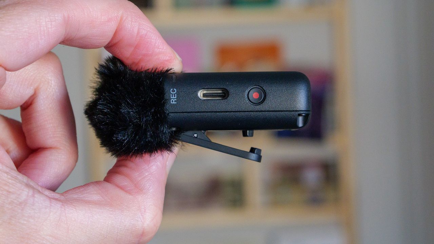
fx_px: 1254
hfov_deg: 19.6
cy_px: 122
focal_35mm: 109
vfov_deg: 11.1
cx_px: 217
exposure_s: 1/100
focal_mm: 46
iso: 3200
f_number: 7.1
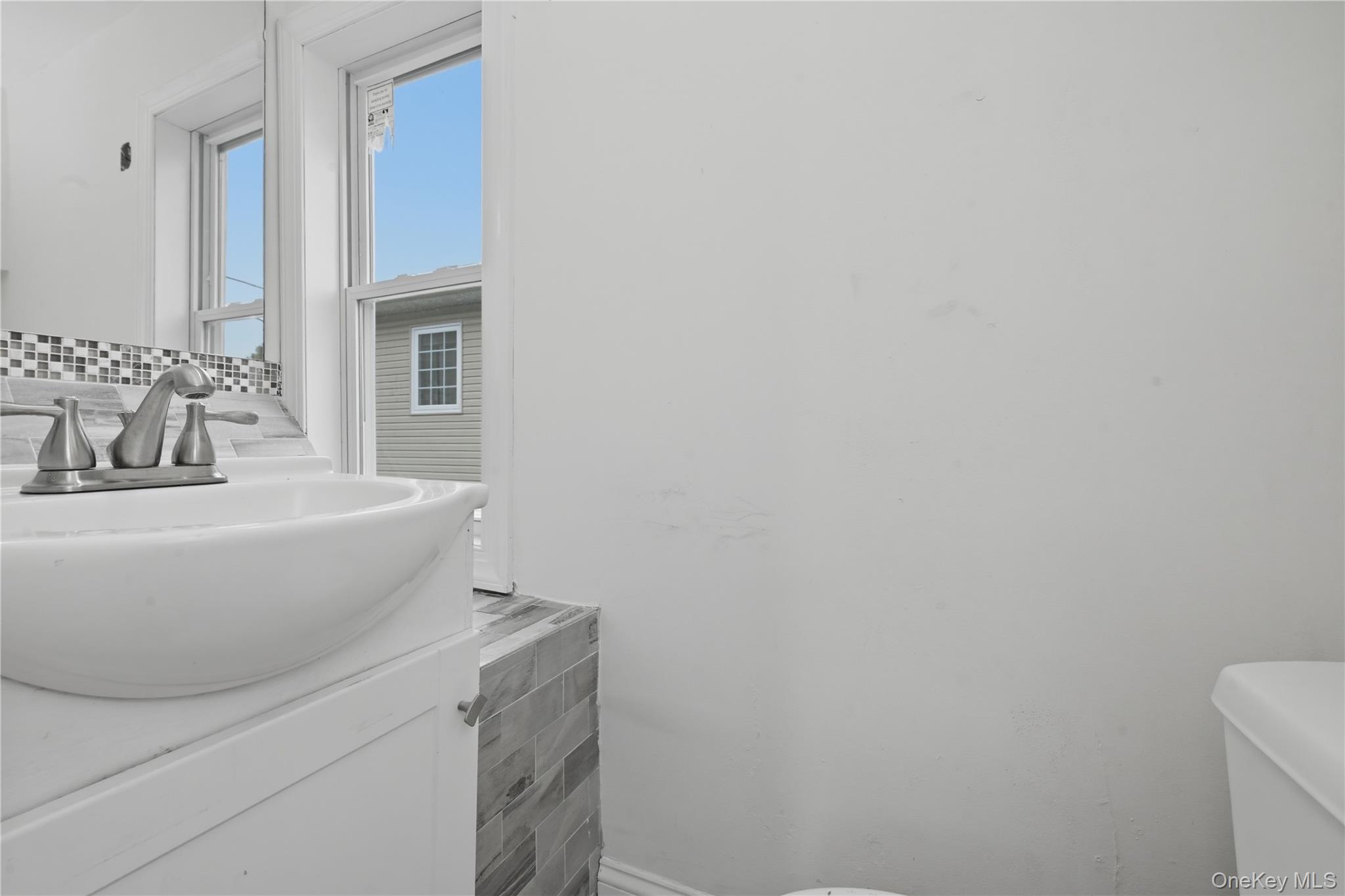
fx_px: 523
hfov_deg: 104.3
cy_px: 448
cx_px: 672
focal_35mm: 14
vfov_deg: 81.2
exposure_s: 1/20
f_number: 11
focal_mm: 14
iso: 250
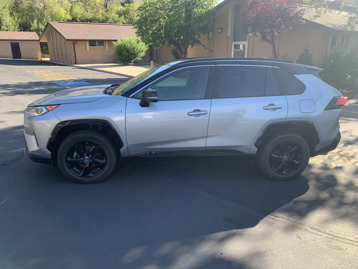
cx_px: 179
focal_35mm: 26
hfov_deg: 67.3
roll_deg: +0.4
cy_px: 134
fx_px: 269
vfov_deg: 53.1
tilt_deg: -19.4
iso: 25
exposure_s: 1/262
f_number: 1.8
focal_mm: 4.25
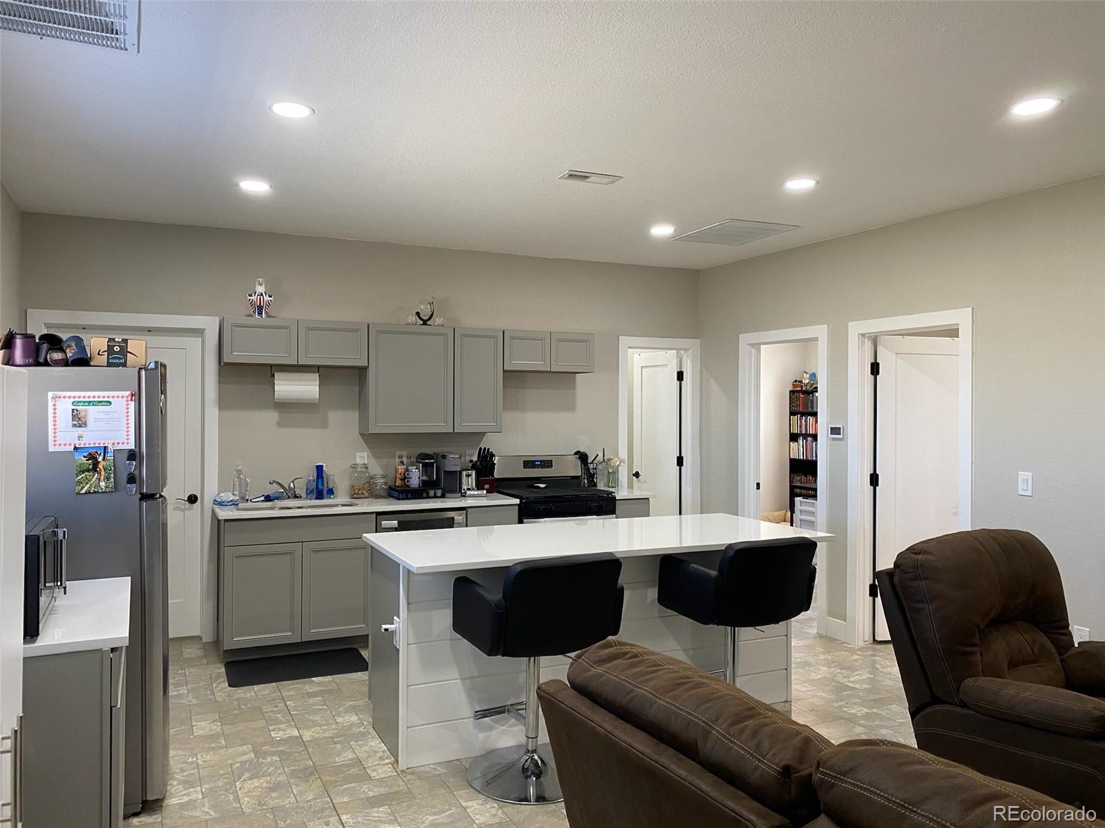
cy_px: 414
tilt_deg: -0.7
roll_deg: -0.8
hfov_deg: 67.3
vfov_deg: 53.1
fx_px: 830
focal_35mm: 26
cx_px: 552
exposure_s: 1/60
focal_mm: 4.25
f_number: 1.8
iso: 100
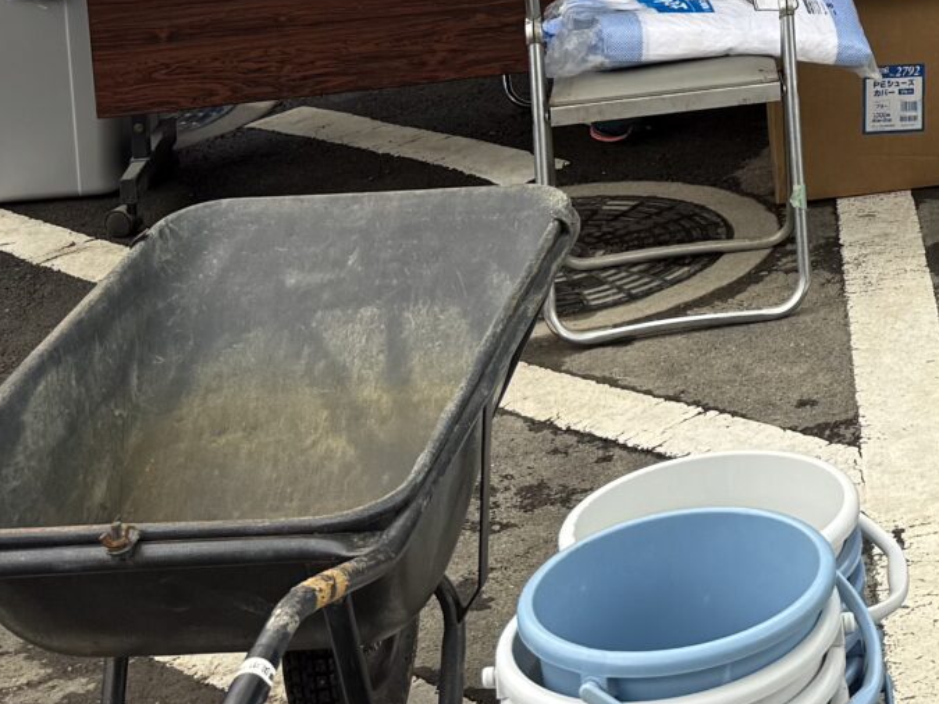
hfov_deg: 19.8
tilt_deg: -5.7
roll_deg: +0.6
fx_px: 2468
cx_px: 1224
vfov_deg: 14.9
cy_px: -394
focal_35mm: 91
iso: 80
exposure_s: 1/722
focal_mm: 6.76
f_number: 1.78
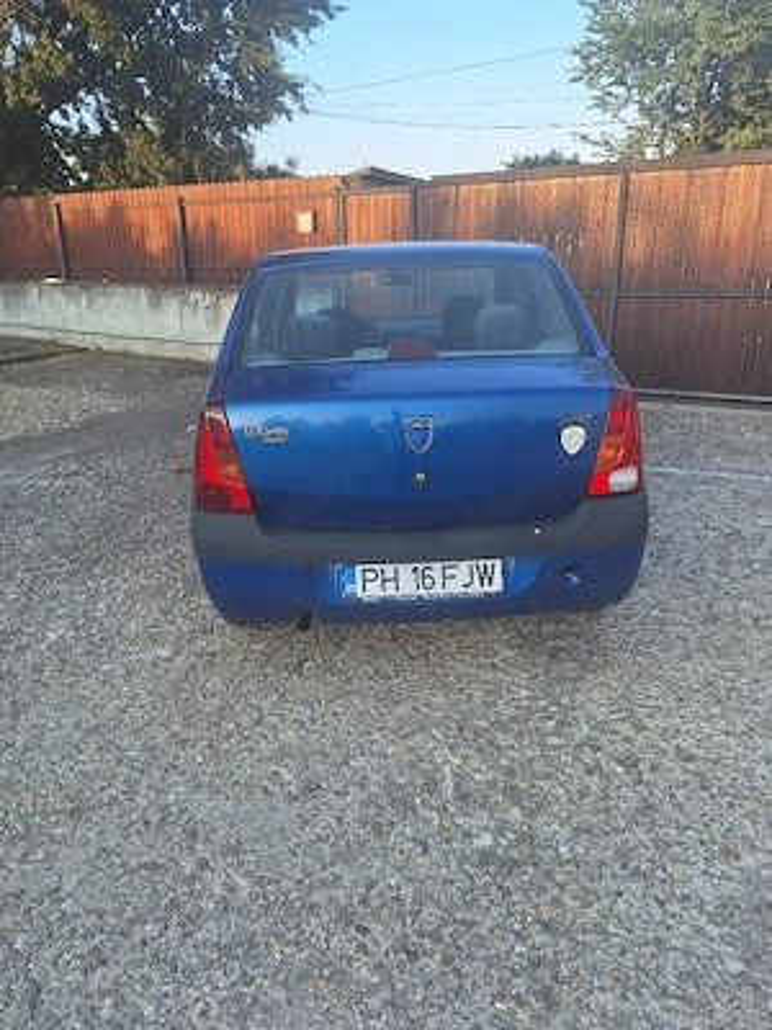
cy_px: 515
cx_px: 386
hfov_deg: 58.9
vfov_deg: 73.9
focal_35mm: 23
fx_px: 684
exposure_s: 1/455
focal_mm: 5.54
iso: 40
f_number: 1.8
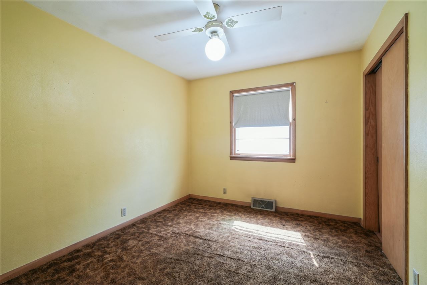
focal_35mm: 16
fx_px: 190
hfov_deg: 96.7
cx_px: 214
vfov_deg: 73.7
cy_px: 142
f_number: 10
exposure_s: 1/6
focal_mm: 16
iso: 400
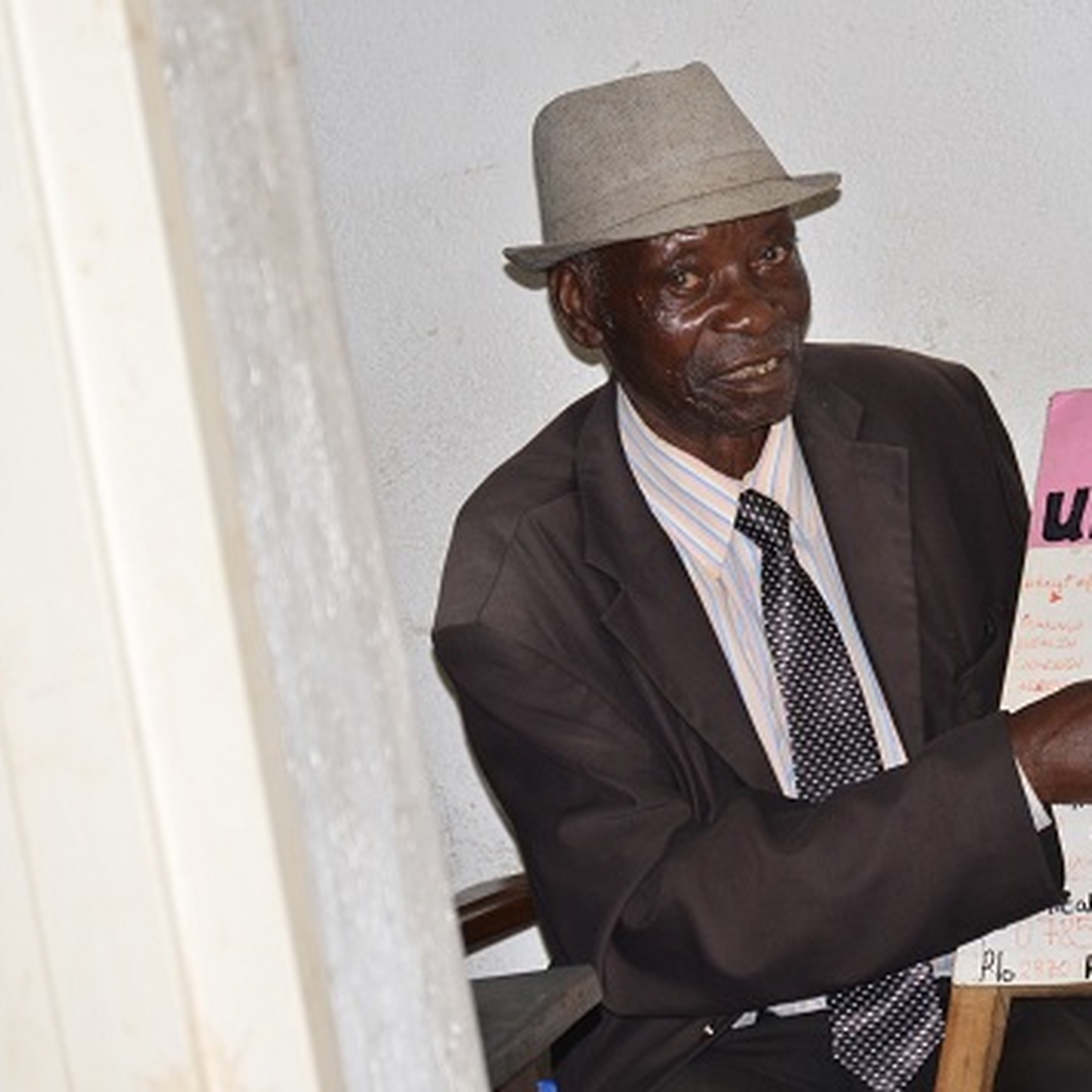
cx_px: 908
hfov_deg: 10.2
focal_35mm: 171
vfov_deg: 10.2
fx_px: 6094
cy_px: 466
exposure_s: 1/60
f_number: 4.2
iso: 400
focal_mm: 75
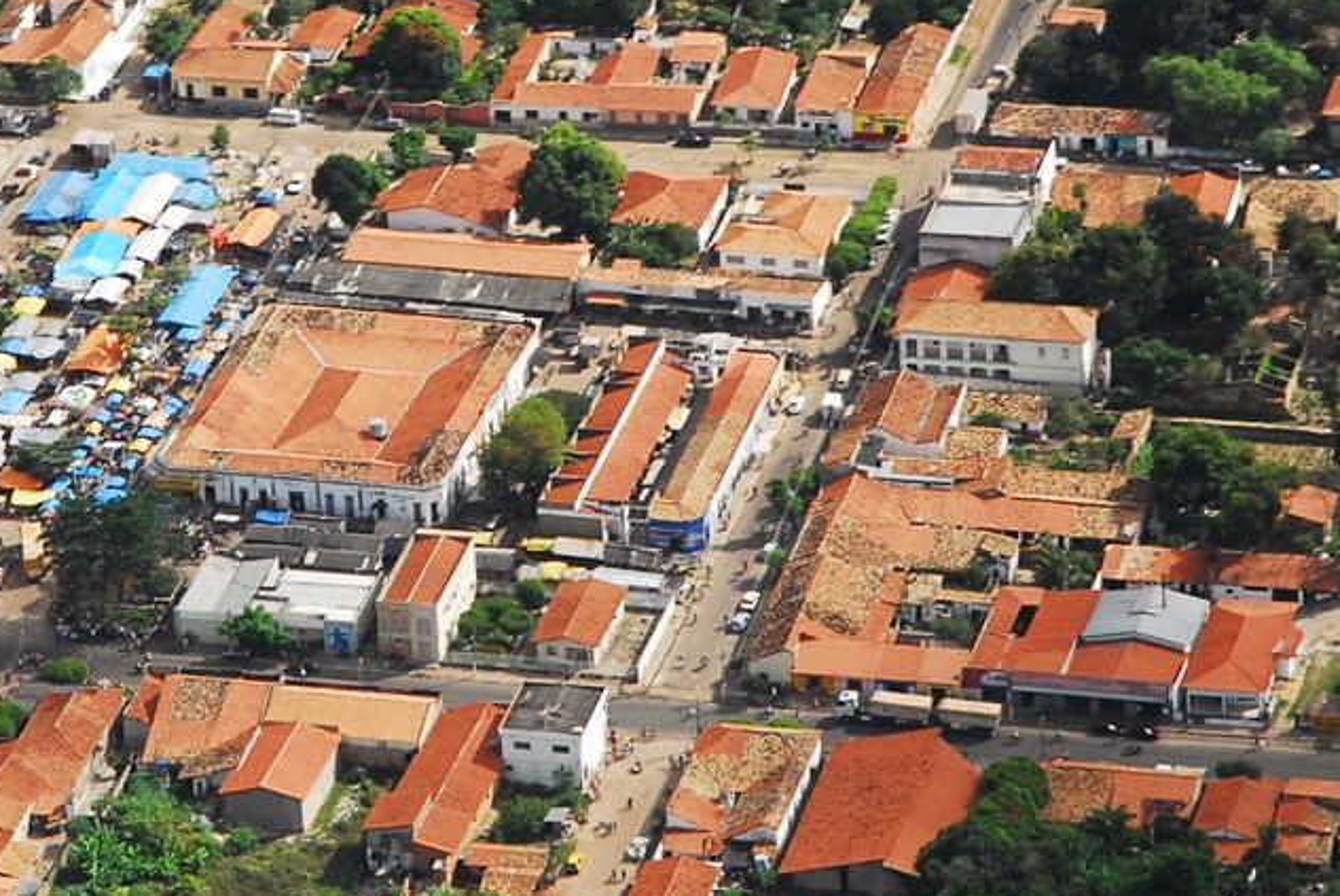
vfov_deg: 5.5
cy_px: 225
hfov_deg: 8.3
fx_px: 9274
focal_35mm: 249
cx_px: 303
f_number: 9.5
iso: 280
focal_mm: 70
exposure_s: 1/500
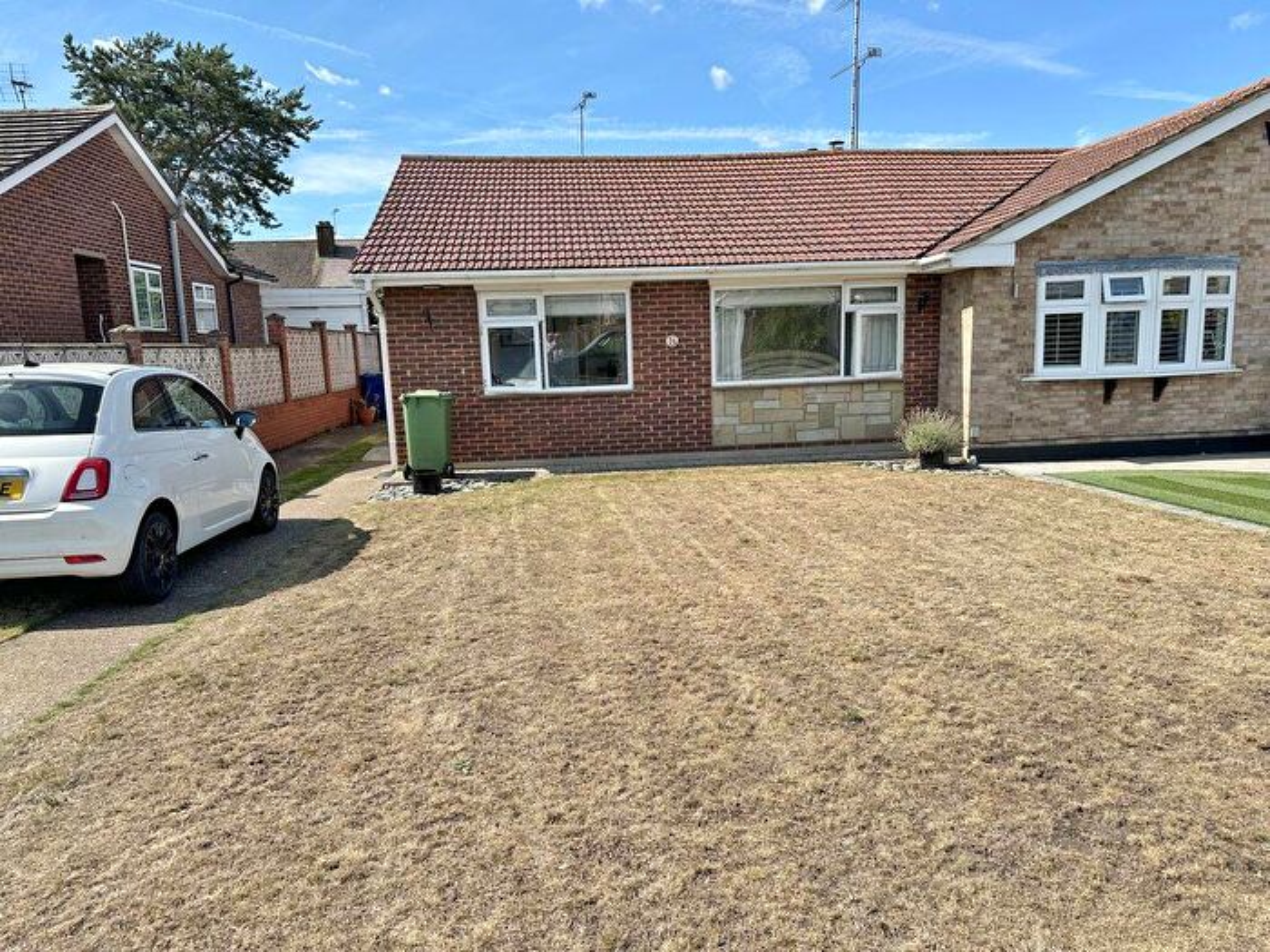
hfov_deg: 71.6
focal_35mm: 24
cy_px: 476
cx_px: 635
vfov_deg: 56.8
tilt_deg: -9.4
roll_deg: +2.0
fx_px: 881
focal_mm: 6.86
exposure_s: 1/3155
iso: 80
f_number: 1.78
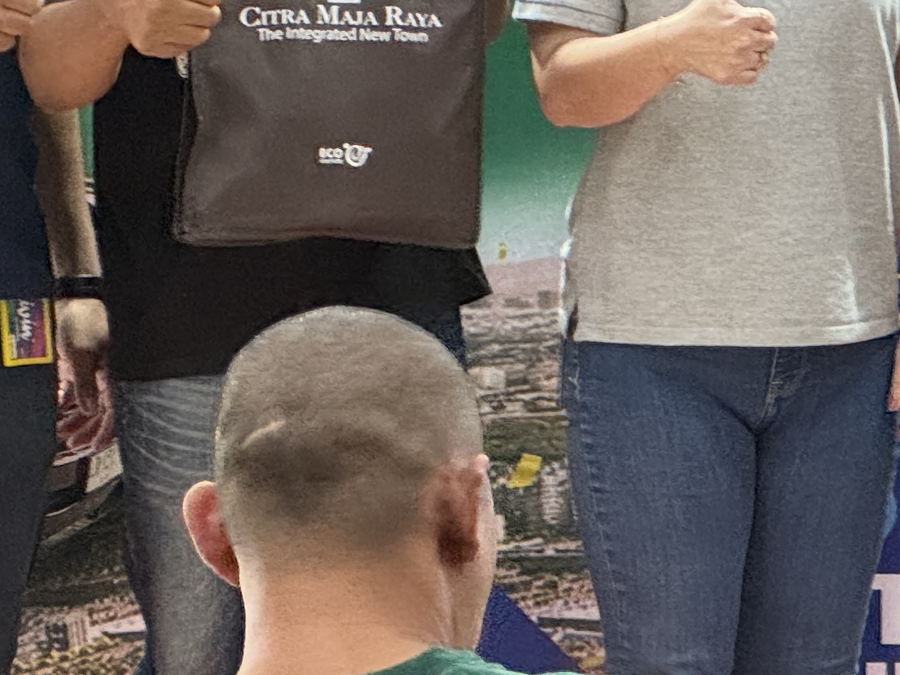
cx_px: 1107
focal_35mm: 281
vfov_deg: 5.3
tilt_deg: -2.6
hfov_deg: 7.0
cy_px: -85
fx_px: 7307
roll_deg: -0.1
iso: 500
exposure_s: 1/50
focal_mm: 9
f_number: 2.8
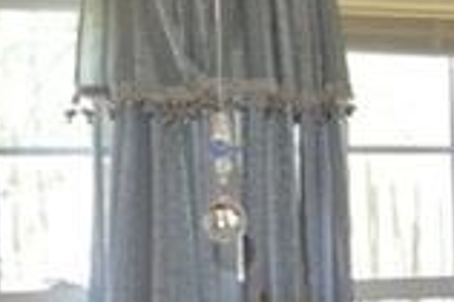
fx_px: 2457
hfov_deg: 10.5
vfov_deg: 6.9
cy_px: 417
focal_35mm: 195
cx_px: 302
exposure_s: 1/60
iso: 280
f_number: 3.5
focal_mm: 11.4
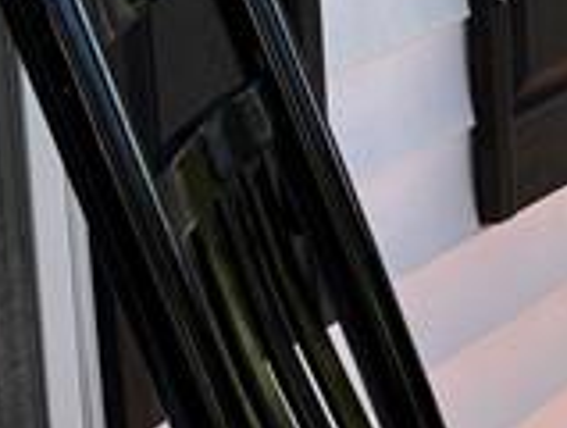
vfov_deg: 8.9
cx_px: 974
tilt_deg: -14.0
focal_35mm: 167
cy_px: 36
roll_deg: +1.0
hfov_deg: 11.1
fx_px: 2742
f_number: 1.6
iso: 50
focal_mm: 5.96
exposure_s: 1/1027
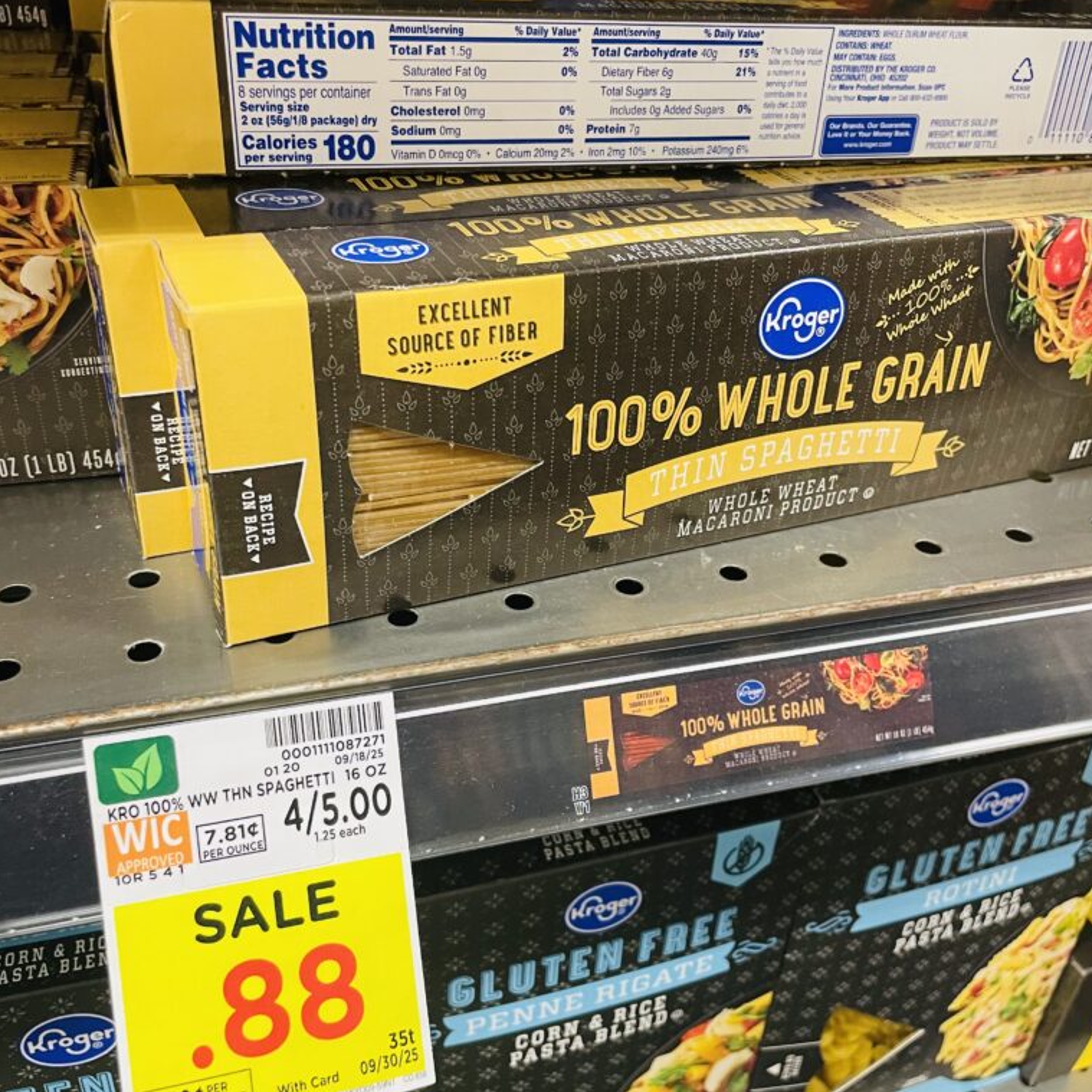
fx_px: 1106
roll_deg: -5.2
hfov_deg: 52.5
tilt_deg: -34.3
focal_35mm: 31
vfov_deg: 52.5
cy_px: 541
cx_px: 548
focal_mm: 4.2
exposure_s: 1/60
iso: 320
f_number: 1.6
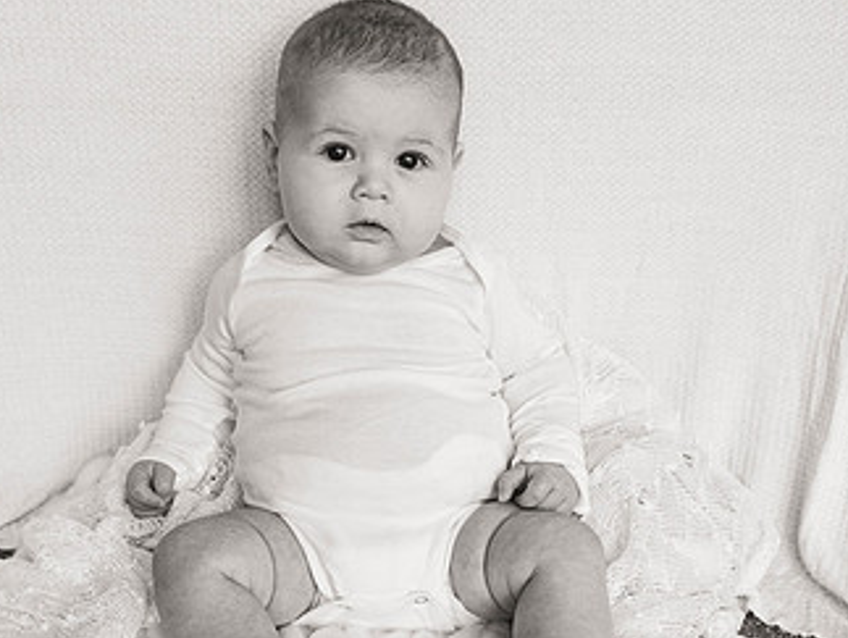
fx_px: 1496
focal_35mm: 61
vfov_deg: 24.1
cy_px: 329
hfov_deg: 31.6
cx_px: 356
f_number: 3.5
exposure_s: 1/320
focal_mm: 32
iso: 800
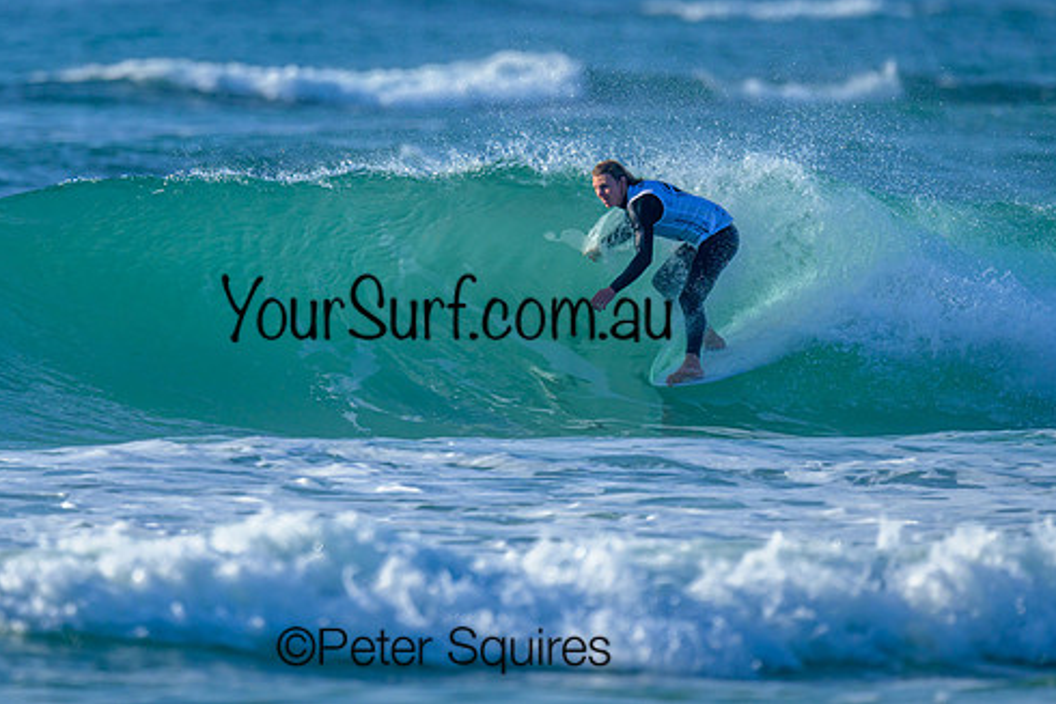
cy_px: 223
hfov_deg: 1.6
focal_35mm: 1303
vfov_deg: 1.1
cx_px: 391
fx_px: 38230
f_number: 6.3
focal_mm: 800
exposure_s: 1/2000
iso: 280
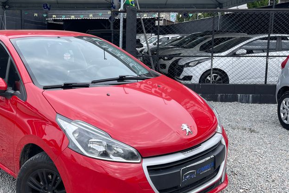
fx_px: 321
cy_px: 86
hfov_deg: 47.7
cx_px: 98
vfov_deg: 33.4
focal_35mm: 40
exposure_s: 1/978
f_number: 1.6
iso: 32
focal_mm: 5.1
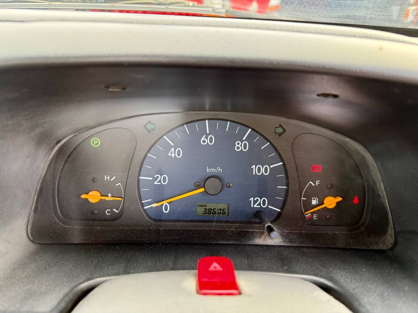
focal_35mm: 24
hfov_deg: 71.6
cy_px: 156
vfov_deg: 56.8
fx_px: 290
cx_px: 209
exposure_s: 1/127
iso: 200
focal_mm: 6.76
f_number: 1.78
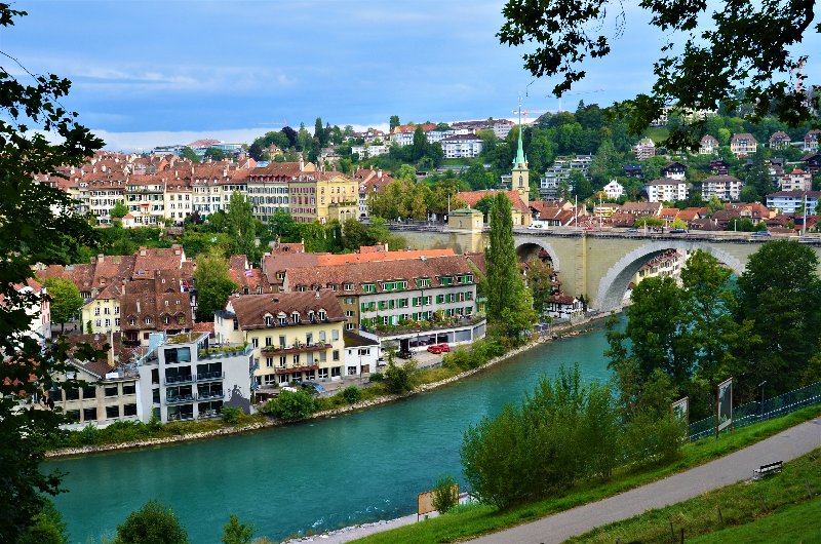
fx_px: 888
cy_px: 272
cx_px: 410
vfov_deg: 34.1
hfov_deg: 49.6
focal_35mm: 39
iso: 400
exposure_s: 1/60
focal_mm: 26
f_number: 8
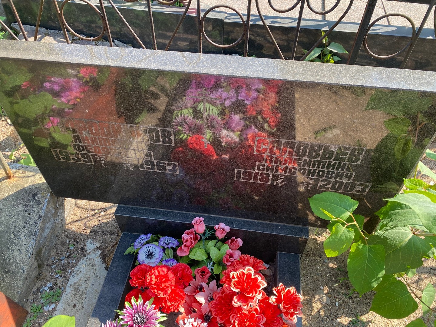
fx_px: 327
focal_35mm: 26
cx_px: 218
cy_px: 164
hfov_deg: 67.3
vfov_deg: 53.1
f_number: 1.8
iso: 32
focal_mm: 4.25
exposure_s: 1/274
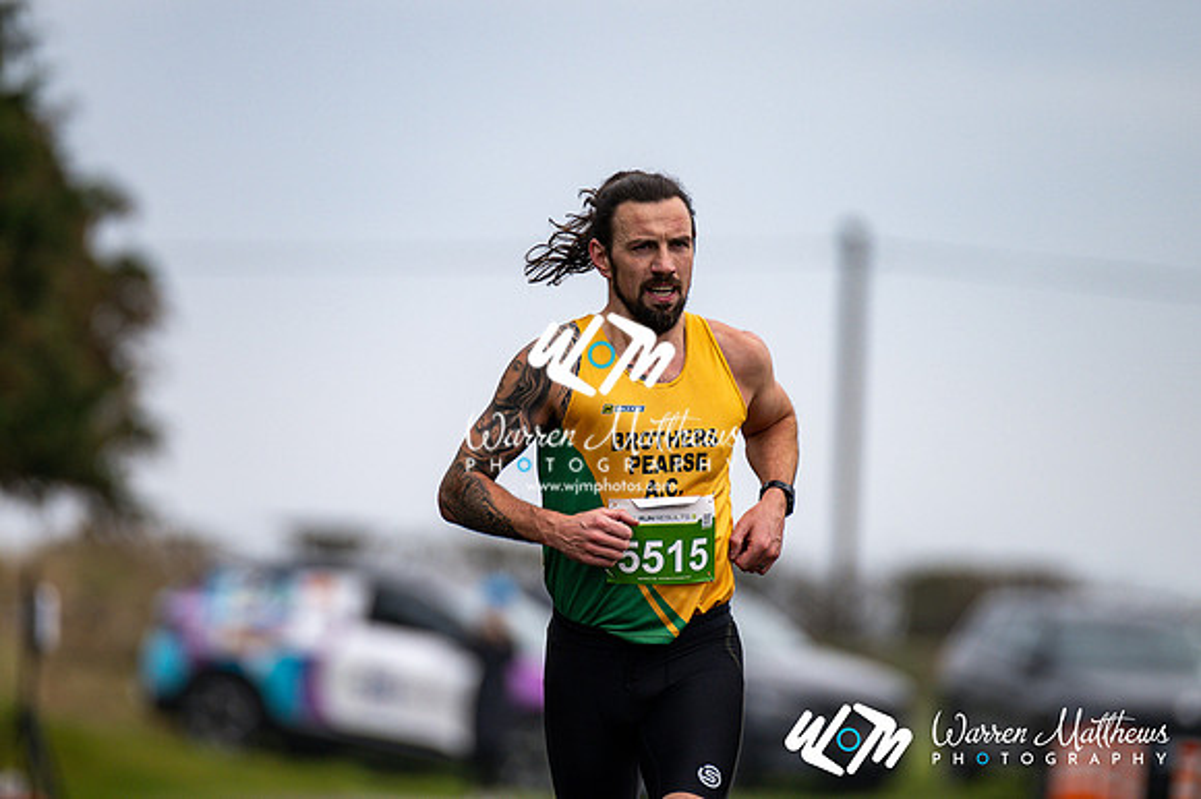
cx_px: 600
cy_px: 400
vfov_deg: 3.1
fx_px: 15003
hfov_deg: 4.6
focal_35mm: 450
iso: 320
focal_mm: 300
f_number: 2.8
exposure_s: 1/1600
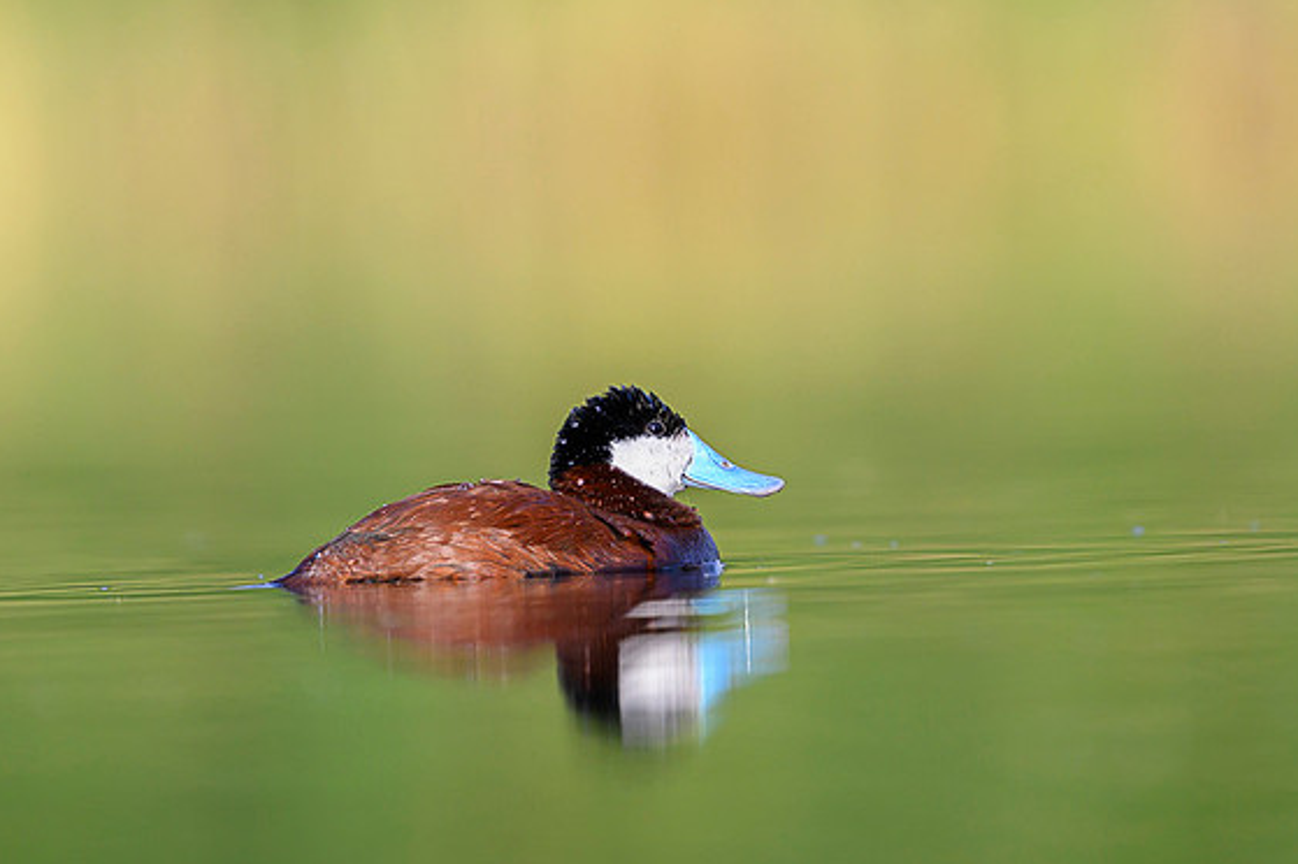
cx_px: 763
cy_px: 359
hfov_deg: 2.2
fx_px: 33366
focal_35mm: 926
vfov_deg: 1.5
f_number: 4
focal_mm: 560
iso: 800
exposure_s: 1/2500
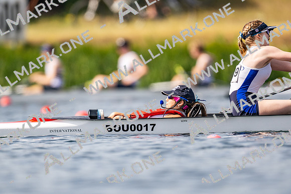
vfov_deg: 1.5
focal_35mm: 900
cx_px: 146
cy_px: 97
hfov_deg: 2.3
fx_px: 7280
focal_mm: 600
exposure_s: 1/2500
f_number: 4
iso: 160
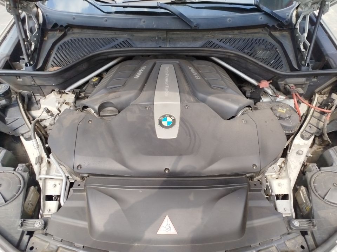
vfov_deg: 56.8
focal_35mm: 24
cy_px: 126
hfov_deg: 71.6
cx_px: 168
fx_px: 234
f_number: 1.7
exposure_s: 1/232
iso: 50
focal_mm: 5.31
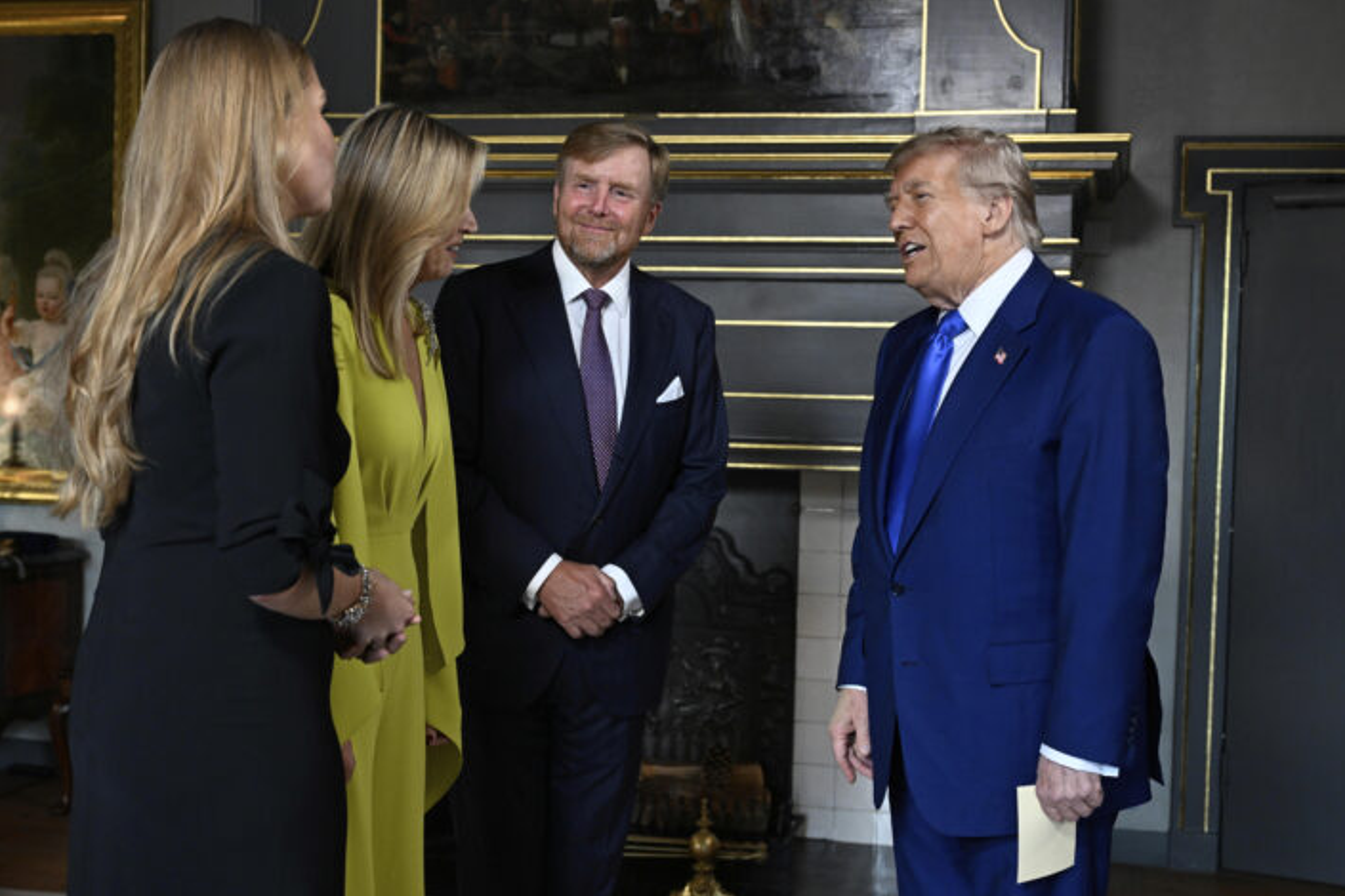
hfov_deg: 41.1
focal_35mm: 48
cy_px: 440
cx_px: 670
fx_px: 1793
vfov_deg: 28.1
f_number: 5
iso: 3200
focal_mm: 47
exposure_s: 1/250
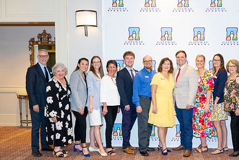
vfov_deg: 28.0
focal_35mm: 48
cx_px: 164
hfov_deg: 40.5
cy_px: 98
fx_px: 319
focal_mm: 33
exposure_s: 1/100
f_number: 5.6
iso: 1000
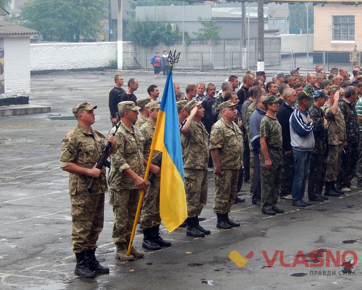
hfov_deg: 19.6
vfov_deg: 15.7
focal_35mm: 98
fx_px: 1050
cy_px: 146
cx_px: 176
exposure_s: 1/100
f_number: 4.4
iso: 125
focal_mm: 16.6
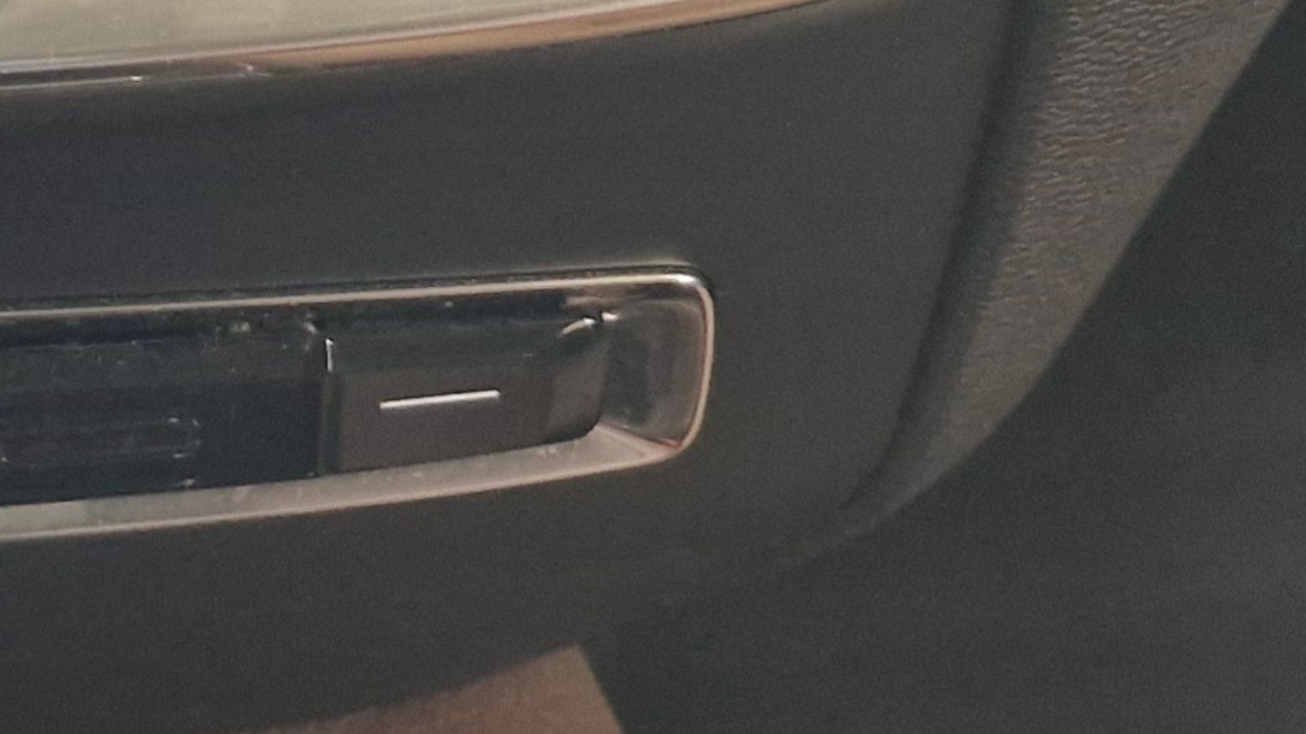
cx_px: -623
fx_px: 3774
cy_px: -1141
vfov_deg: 9.6
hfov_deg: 17.7
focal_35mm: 109
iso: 800
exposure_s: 1/50
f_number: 1.8
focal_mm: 5.54
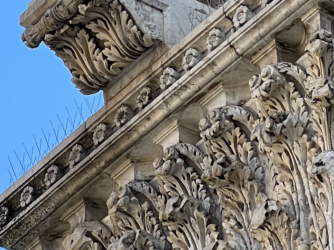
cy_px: -271
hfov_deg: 6.2
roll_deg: +1.0
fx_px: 3077
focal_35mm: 319
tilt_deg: +43.3
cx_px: 171
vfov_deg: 4.6
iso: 32
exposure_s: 1/162
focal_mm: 9
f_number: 2.8
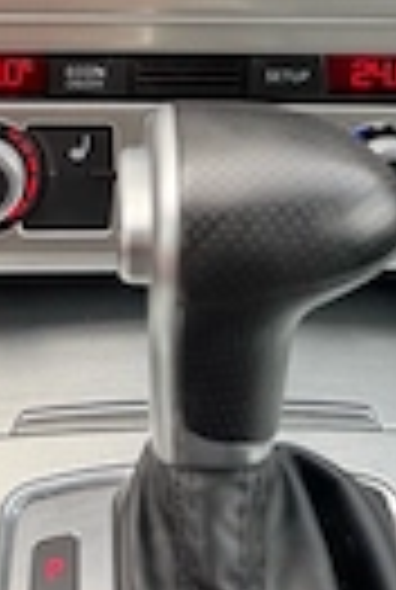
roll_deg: +1.3
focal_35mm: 76
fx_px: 1247
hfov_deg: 18.0
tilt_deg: -26.2
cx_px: 144
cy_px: -153
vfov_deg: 23.8
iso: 160
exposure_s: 1/121
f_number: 1.78
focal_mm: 6.76
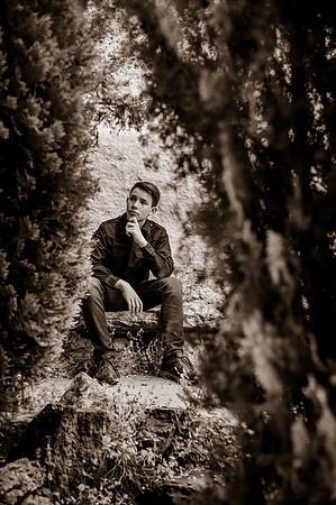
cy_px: 252
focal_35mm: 58
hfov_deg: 23.3
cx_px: 168
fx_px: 814
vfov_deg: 34.5
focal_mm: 58
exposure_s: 1/400
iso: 800
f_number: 4
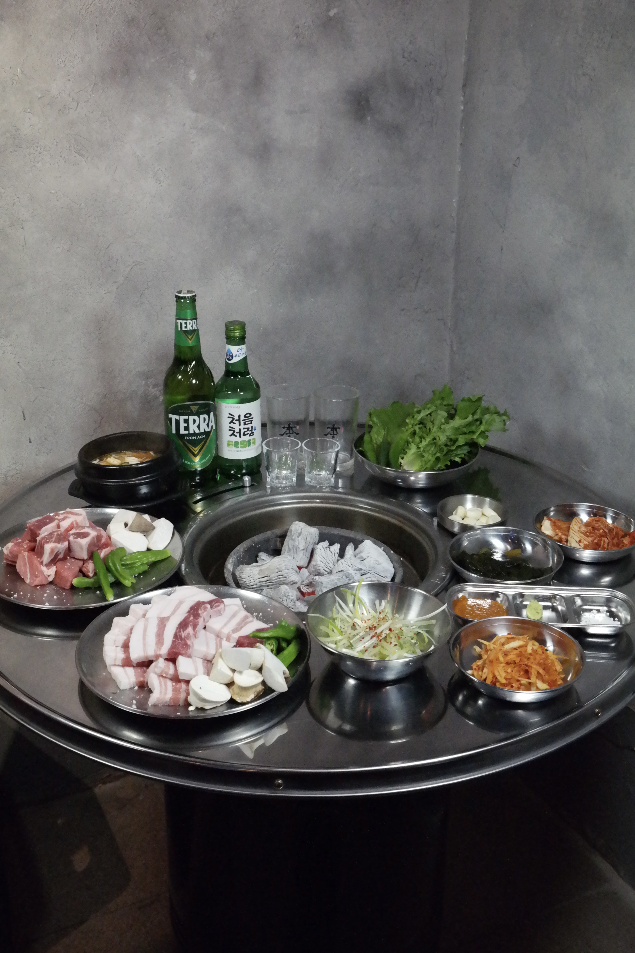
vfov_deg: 50.7
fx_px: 1005
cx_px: 318
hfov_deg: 35.1
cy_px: 476
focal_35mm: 38
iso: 6400
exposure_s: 1/160
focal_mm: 25
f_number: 7.1
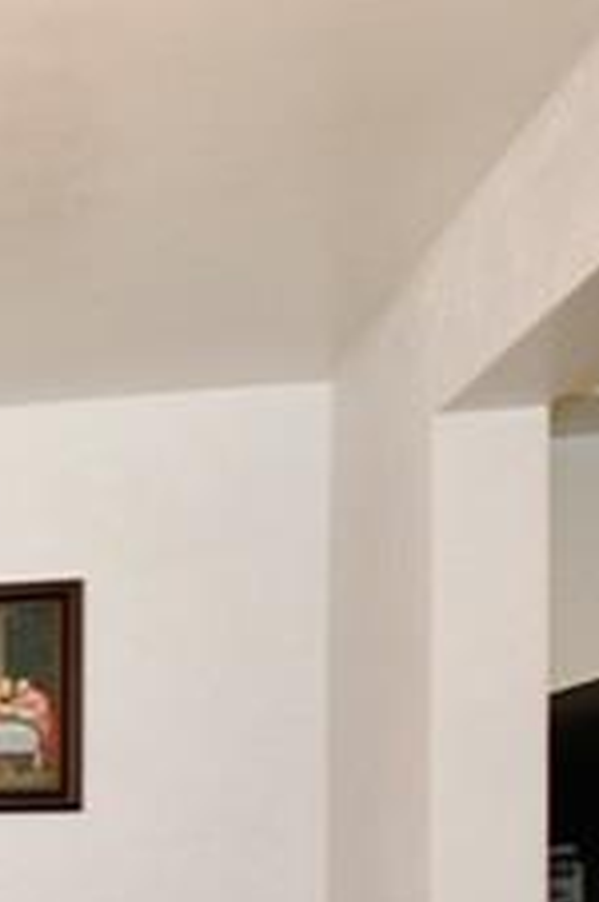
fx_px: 1702
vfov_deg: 28.1
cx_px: -835
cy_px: 876
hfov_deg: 14.0
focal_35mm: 68
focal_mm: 10
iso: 800
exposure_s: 1/80
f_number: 4.5
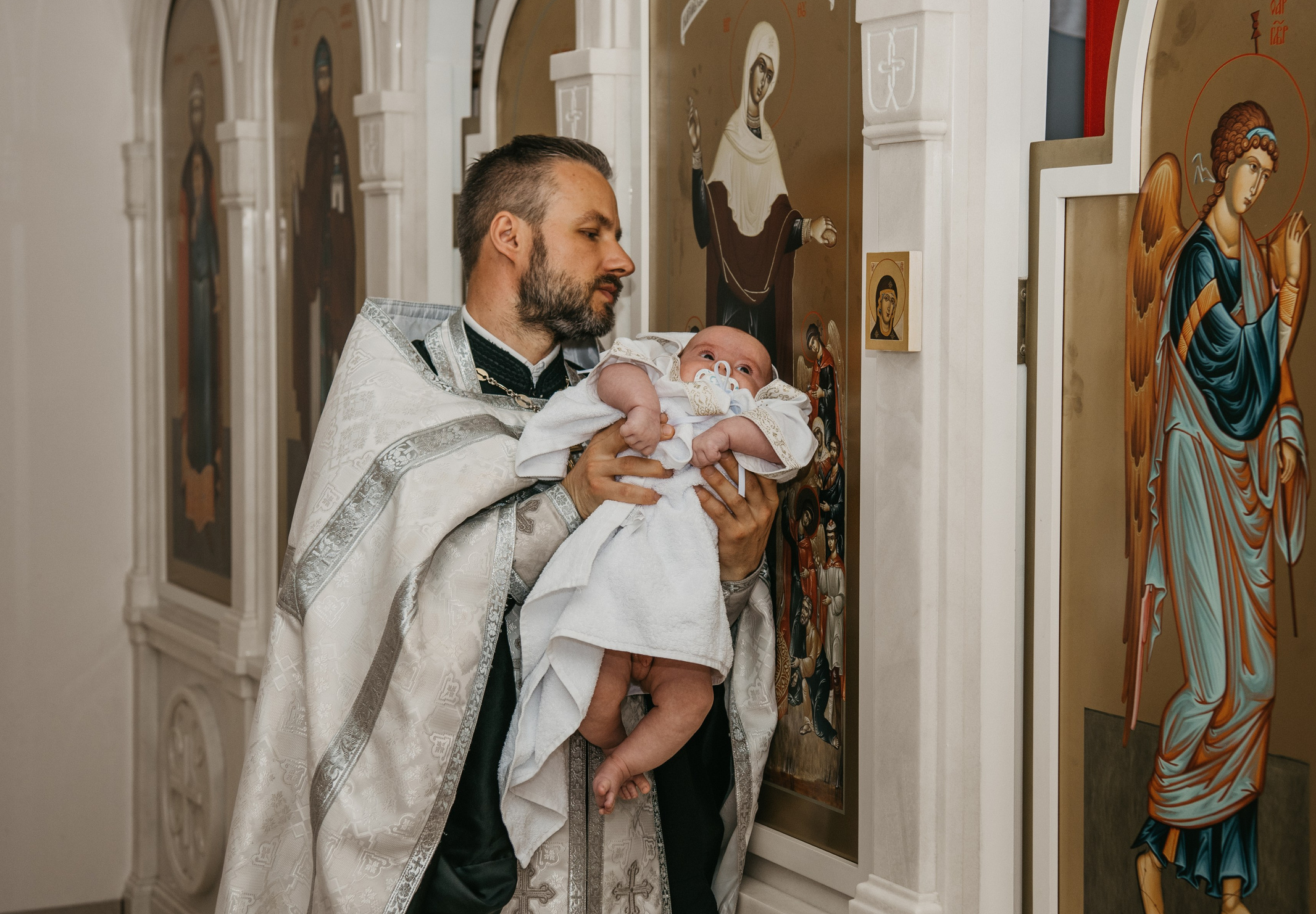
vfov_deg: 20.6
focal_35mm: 68
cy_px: 445
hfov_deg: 29.3
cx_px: 698
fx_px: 2519
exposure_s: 1/160
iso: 160
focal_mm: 52
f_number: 4
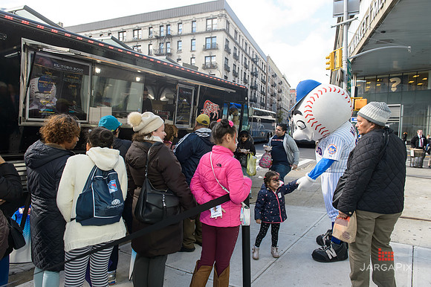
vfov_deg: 53.1
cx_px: 216
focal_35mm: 24
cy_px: 144
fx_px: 287
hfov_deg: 73.8
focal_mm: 24
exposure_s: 1/250
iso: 400
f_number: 5.6
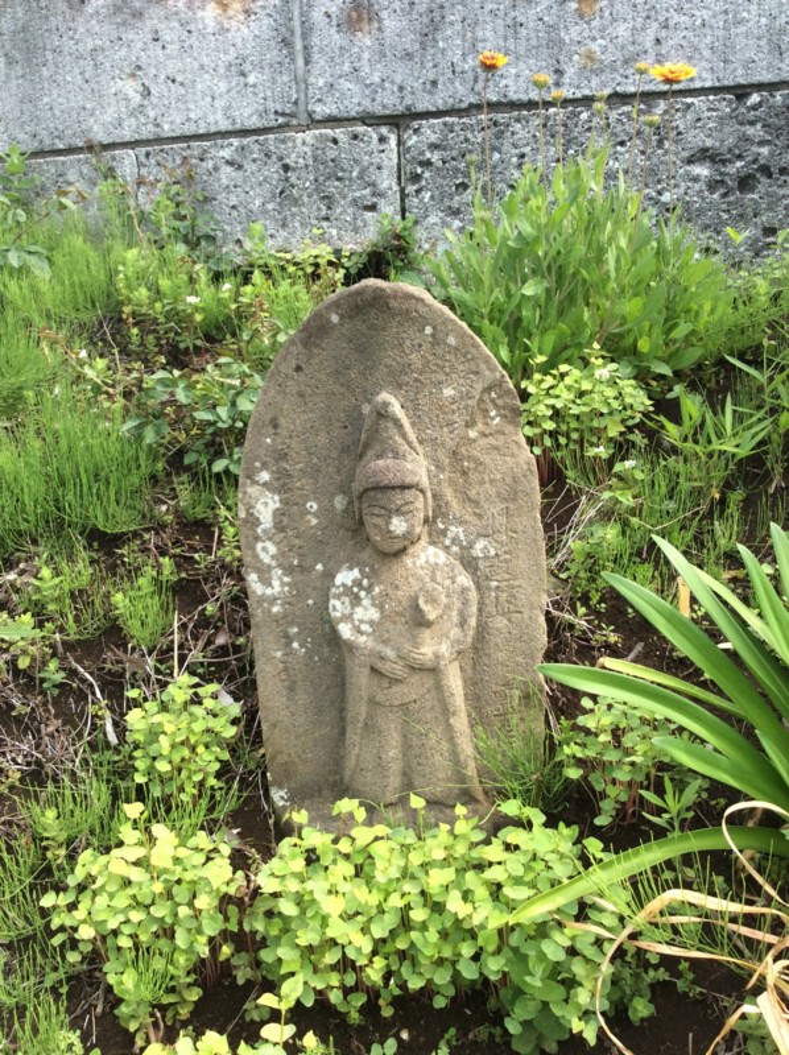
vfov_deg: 56.9
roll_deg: +3.0
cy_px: 528
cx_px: 394
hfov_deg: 44.1
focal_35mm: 32
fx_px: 975
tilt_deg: -10.6
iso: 32
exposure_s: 1/327
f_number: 2.4
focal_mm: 3.3
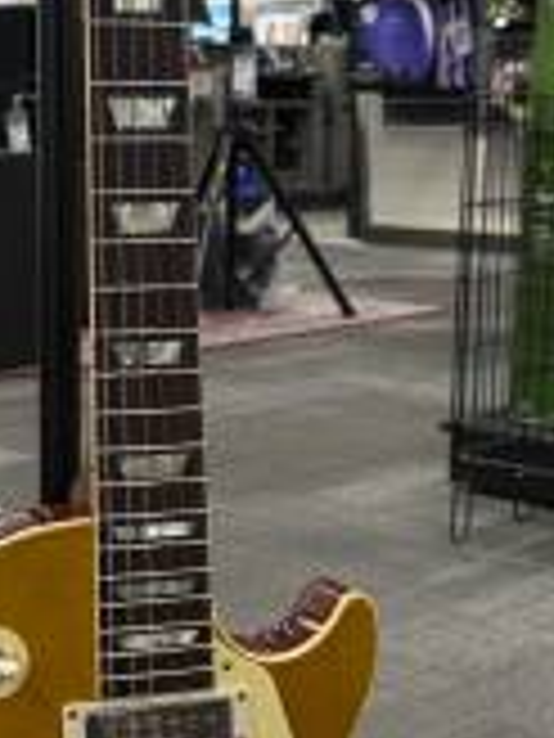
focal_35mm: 76
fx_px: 1622
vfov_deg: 25.7
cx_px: 140
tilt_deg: -10.4
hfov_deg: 19.3
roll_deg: -0.5
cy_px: 400
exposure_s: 1/120
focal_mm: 6.76
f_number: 1.78
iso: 160
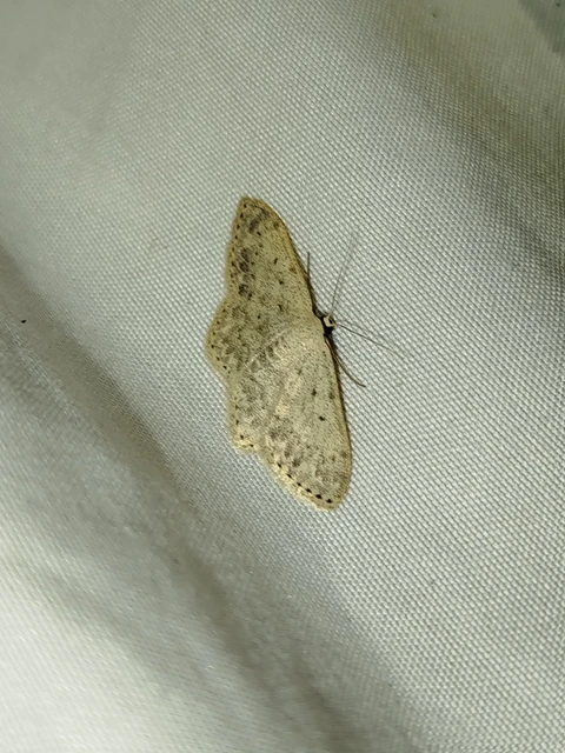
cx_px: 282
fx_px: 1415
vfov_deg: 29.8
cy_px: 376
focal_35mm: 65
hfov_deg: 22.6
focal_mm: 5.31
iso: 50
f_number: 1.7
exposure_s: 1/50
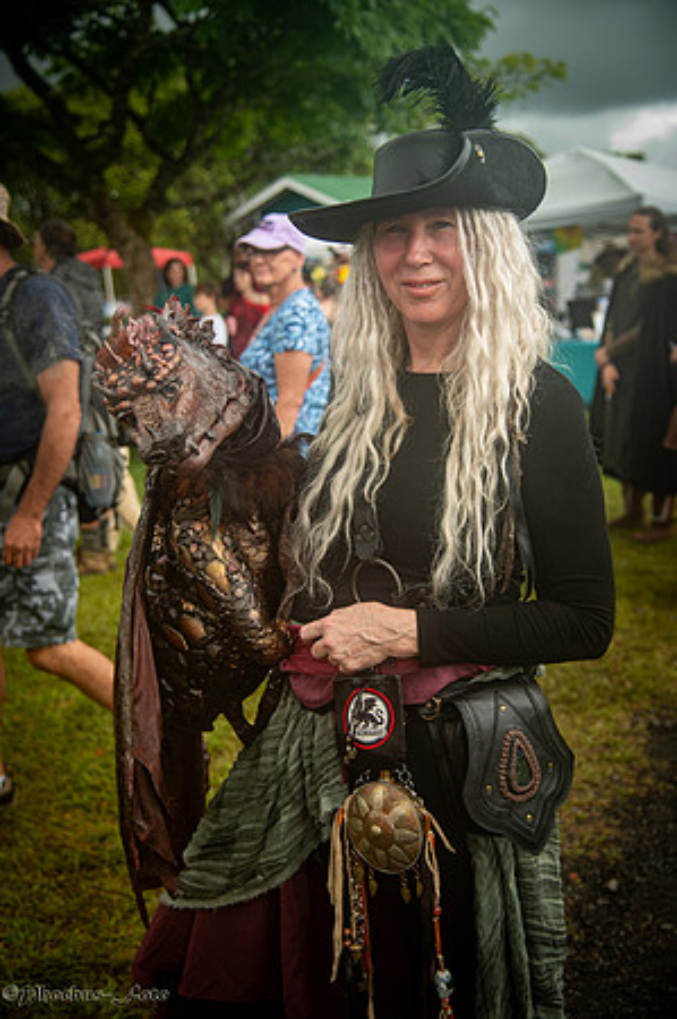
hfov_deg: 26.9
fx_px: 1414
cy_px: 510
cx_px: 338
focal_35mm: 50
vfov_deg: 39.6
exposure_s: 1/800
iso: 400
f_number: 4
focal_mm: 50
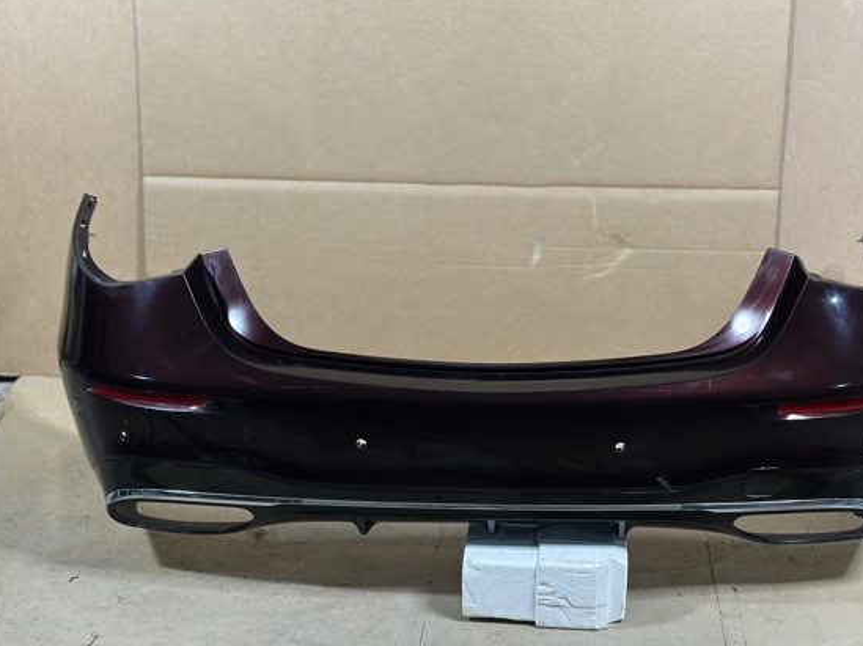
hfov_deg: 34.3
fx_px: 1395
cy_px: 343
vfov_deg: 26.1
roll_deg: +0.1
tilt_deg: -18.9
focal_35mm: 56
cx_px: 495
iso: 320
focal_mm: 6.86
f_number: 1.78
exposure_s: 1/50
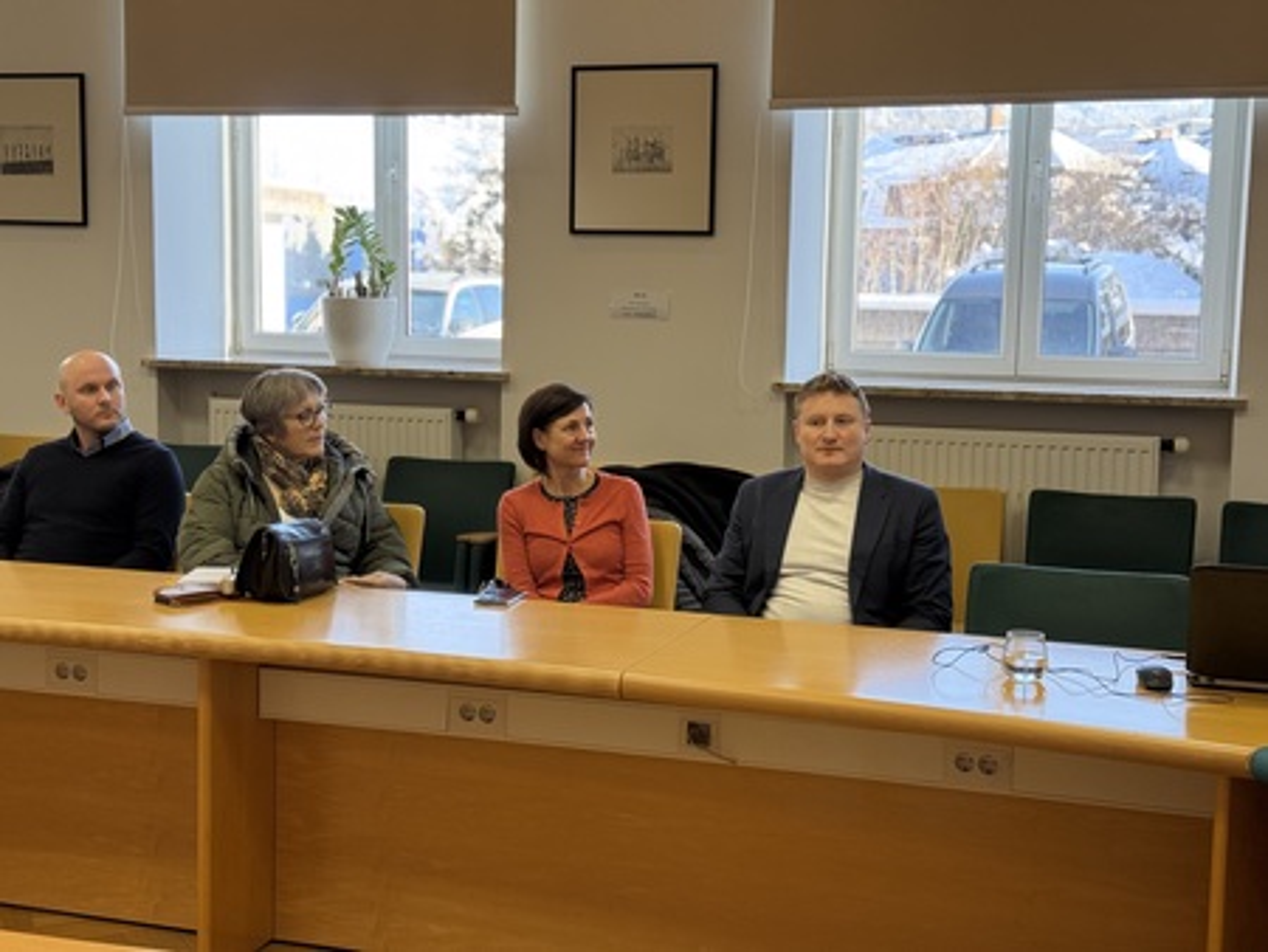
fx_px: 1759
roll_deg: -1.1
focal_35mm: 48
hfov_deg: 39.6
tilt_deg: -5.6
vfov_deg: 30.3
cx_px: 634
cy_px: 476
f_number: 1.78
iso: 80
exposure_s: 1/100
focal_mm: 6.76
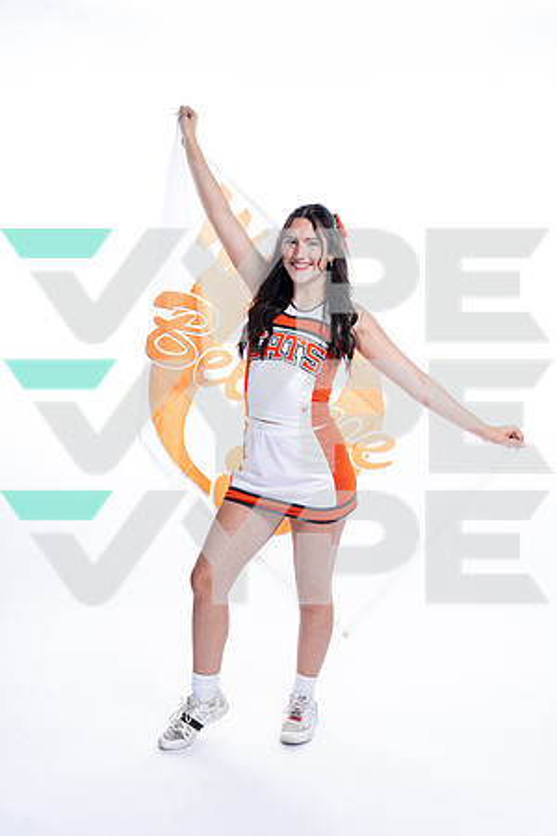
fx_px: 1067
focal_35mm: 46
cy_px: 418
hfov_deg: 29.2
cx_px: 278
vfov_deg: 42.7
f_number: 5.6
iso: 400
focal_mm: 46
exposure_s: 1/250
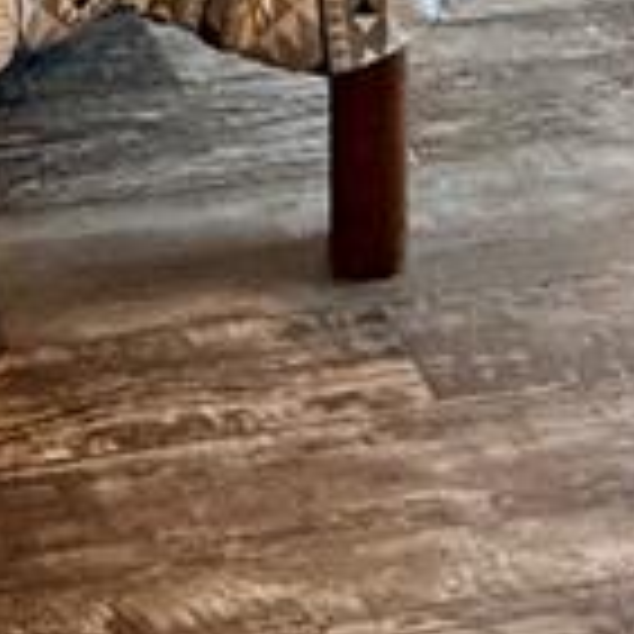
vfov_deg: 13.1
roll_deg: -0.2
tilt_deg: -2.8
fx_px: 1865
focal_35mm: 90
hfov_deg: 18.1
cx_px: -171
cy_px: -985
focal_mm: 2.22
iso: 400
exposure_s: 1/60
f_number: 2.2
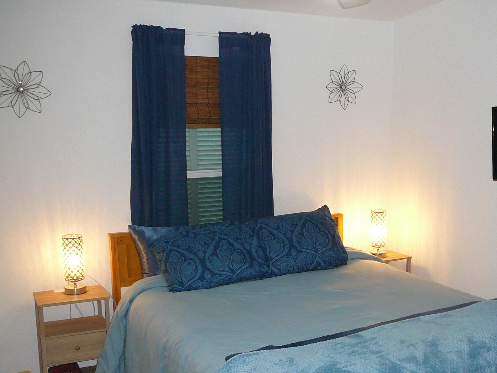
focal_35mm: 44
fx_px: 632
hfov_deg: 42.6
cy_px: 228
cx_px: 309
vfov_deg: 32.8
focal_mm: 5.2
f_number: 2.8
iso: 200
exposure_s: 1/30
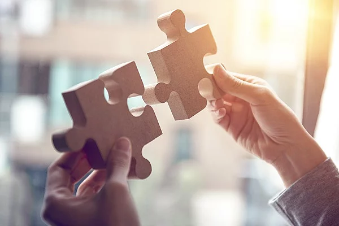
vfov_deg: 21.9
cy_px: 113
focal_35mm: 62
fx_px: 584
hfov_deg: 32.4
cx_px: 170
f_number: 3.2
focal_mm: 62
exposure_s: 1/200
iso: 320
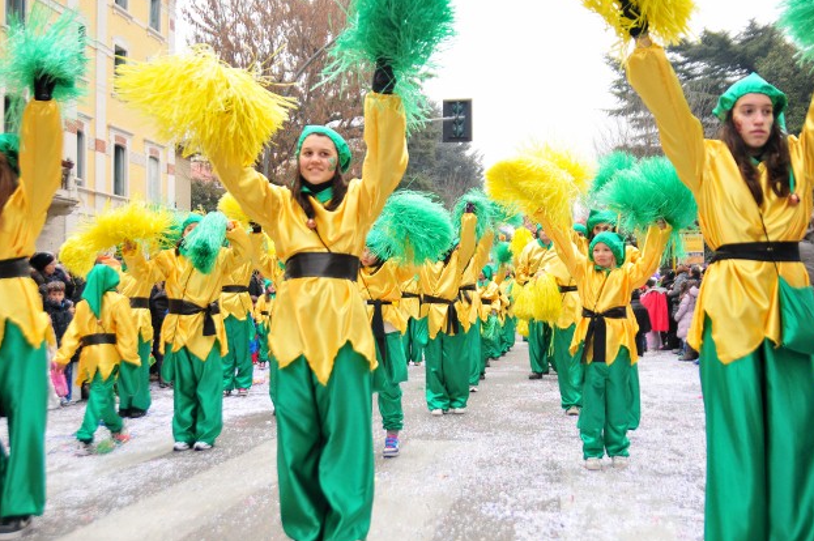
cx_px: 412
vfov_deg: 35.9
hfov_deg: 51.9
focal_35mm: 37
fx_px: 836
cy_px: 271
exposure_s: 1/500
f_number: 2.8
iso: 500
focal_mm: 24
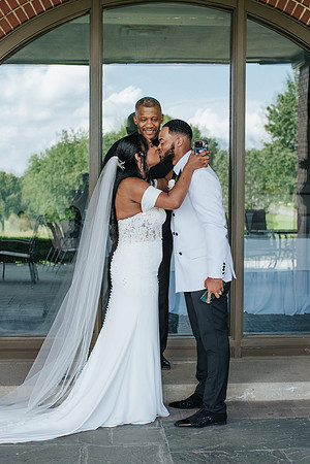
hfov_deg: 20.8
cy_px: 237
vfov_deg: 30.8
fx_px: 845
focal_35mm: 65
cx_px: 159
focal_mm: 35
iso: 180
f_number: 3.2
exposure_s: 1/200
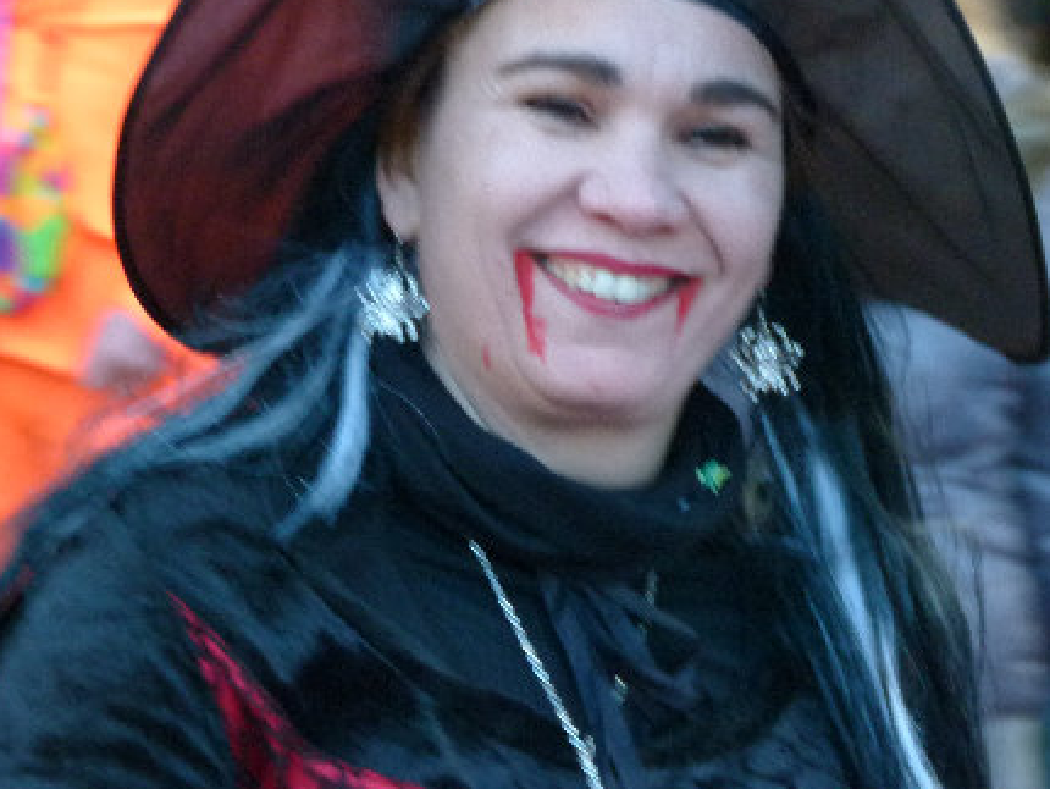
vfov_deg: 5.9
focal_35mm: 253
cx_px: 518
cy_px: 298
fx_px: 7678
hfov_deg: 7.8
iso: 250
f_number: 3.8
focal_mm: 30.6
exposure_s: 1/80
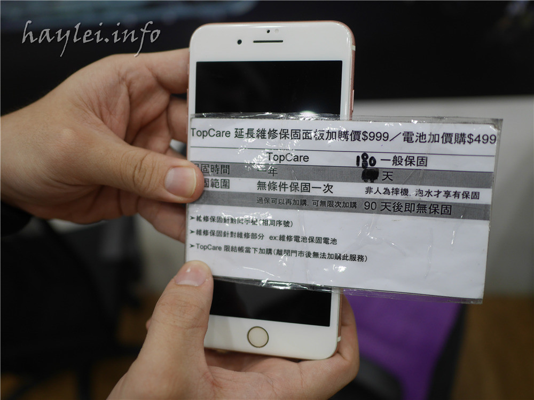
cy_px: 200
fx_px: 463
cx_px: 267
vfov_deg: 46.8
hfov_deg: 60.0
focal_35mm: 30
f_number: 1.8
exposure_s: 1/125
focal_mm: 15
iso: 200
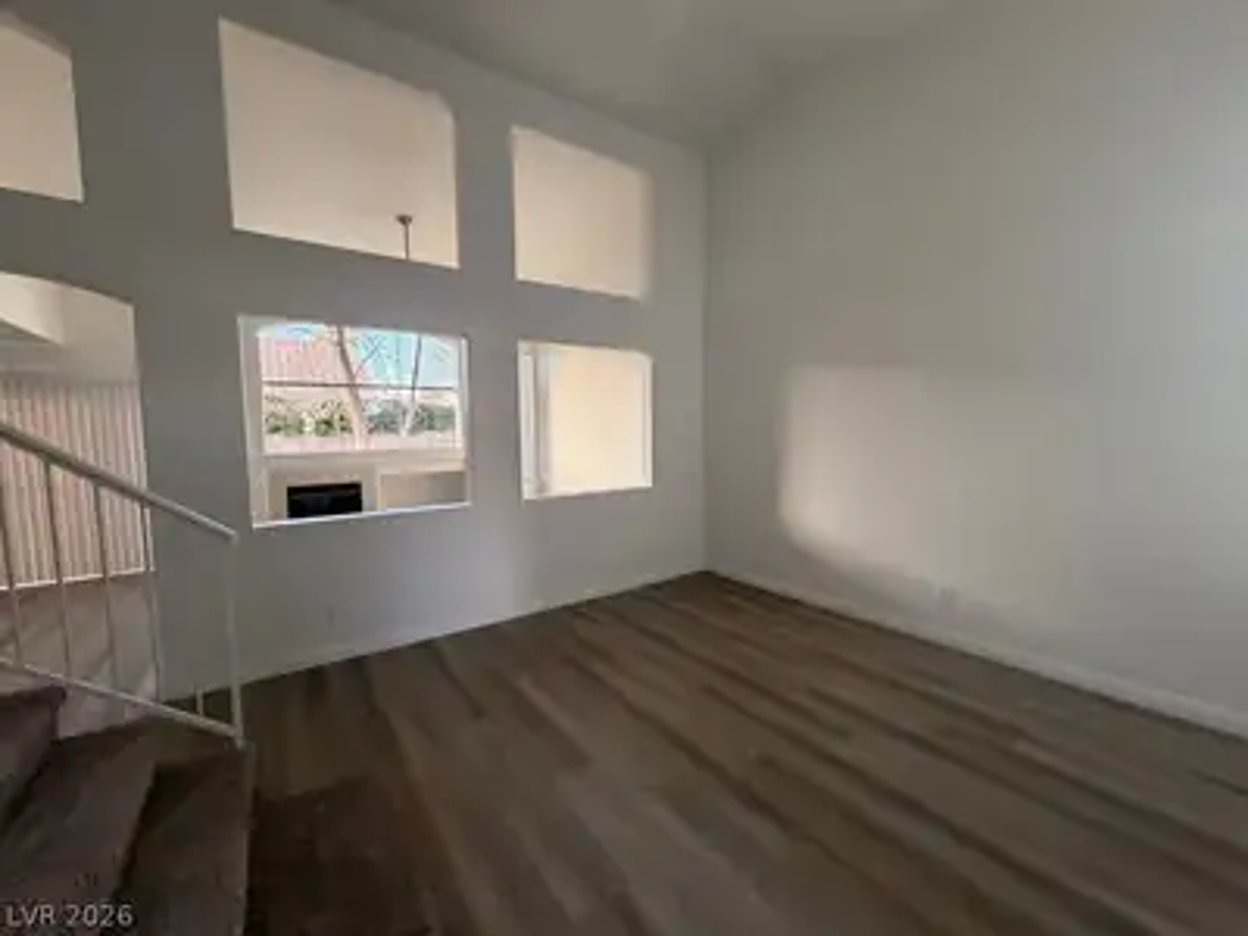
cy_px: 468
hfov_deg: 102.1
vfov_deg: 85.7
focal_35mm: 14
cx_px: 624
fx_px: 505
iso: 320
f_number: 2.2
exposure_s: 1/77
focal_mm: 2.22
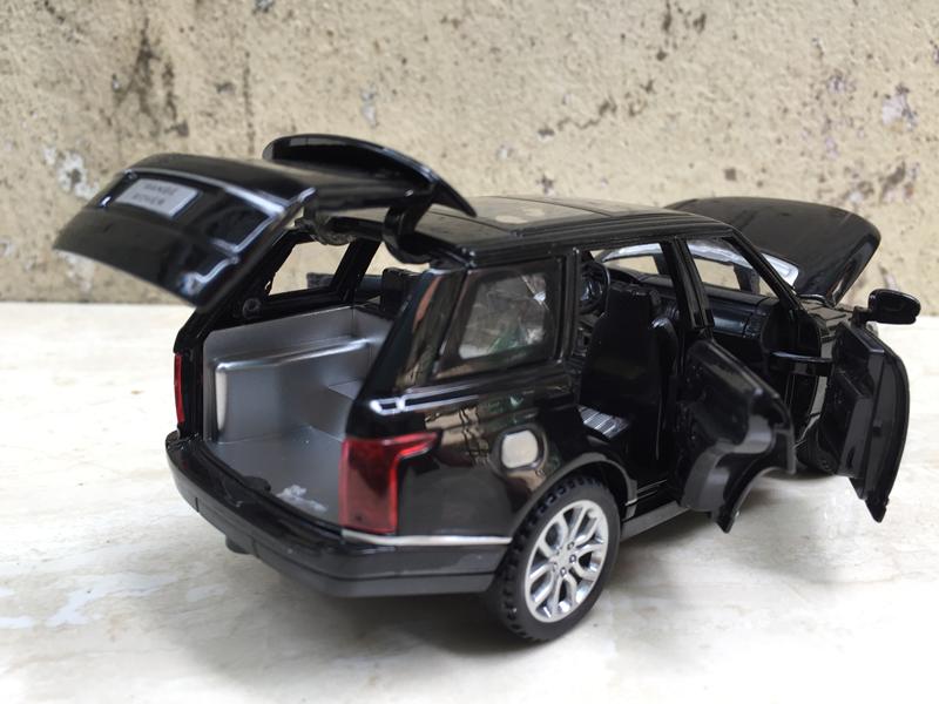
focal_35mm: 29
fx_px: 787
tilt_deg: -15.3
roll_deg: -2.6
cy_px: 352
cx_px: 470
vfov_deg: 48.2
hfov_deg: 61.7
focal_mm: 4.15
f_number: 2.2
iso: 32
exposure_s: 1/50
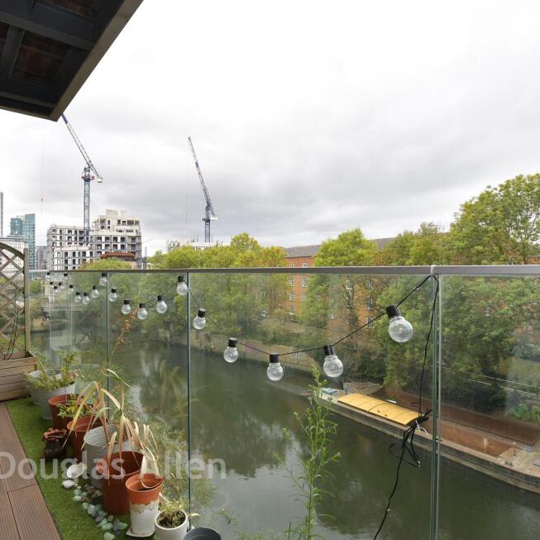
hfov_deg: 74.4
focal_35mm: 20
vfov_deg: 74.8
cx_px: 231
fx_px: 353
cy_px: 272
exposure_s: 1/60
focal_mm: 10
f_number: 8
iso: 160
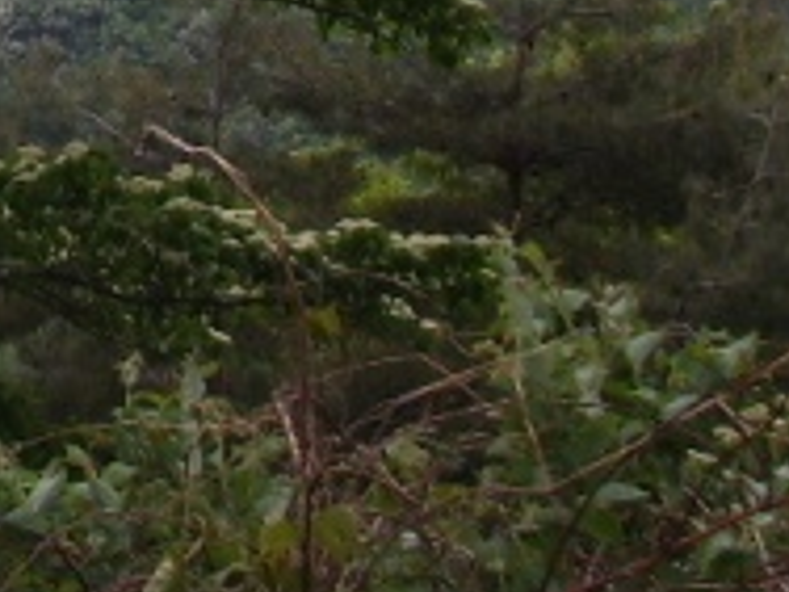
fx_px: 3784
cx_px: -306
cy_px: -420
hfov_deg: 11.5
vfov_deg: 8.6
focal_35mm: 166
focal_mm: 6.6
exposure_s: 1/250
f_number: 3.5
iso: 50
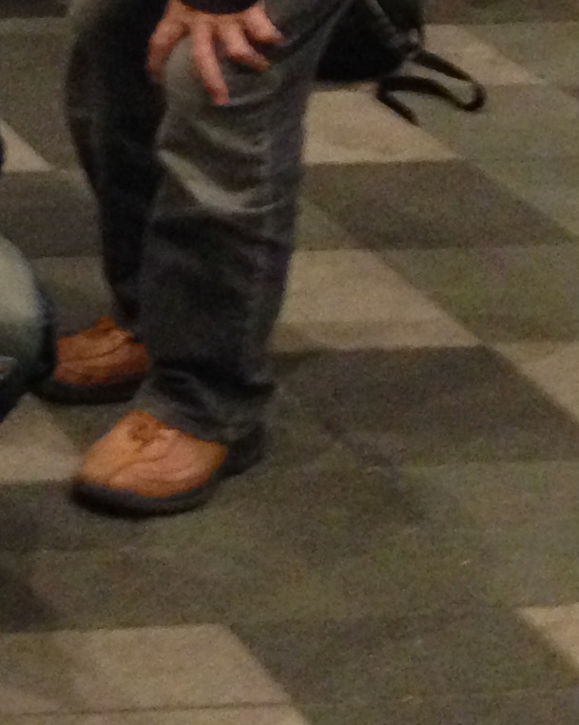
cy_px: -292
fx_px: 2958
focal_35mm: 138
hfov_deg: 10.0
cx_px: -753
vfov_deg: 13.3
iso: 400
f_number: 2.4
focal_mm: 4.12
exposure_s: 1/15
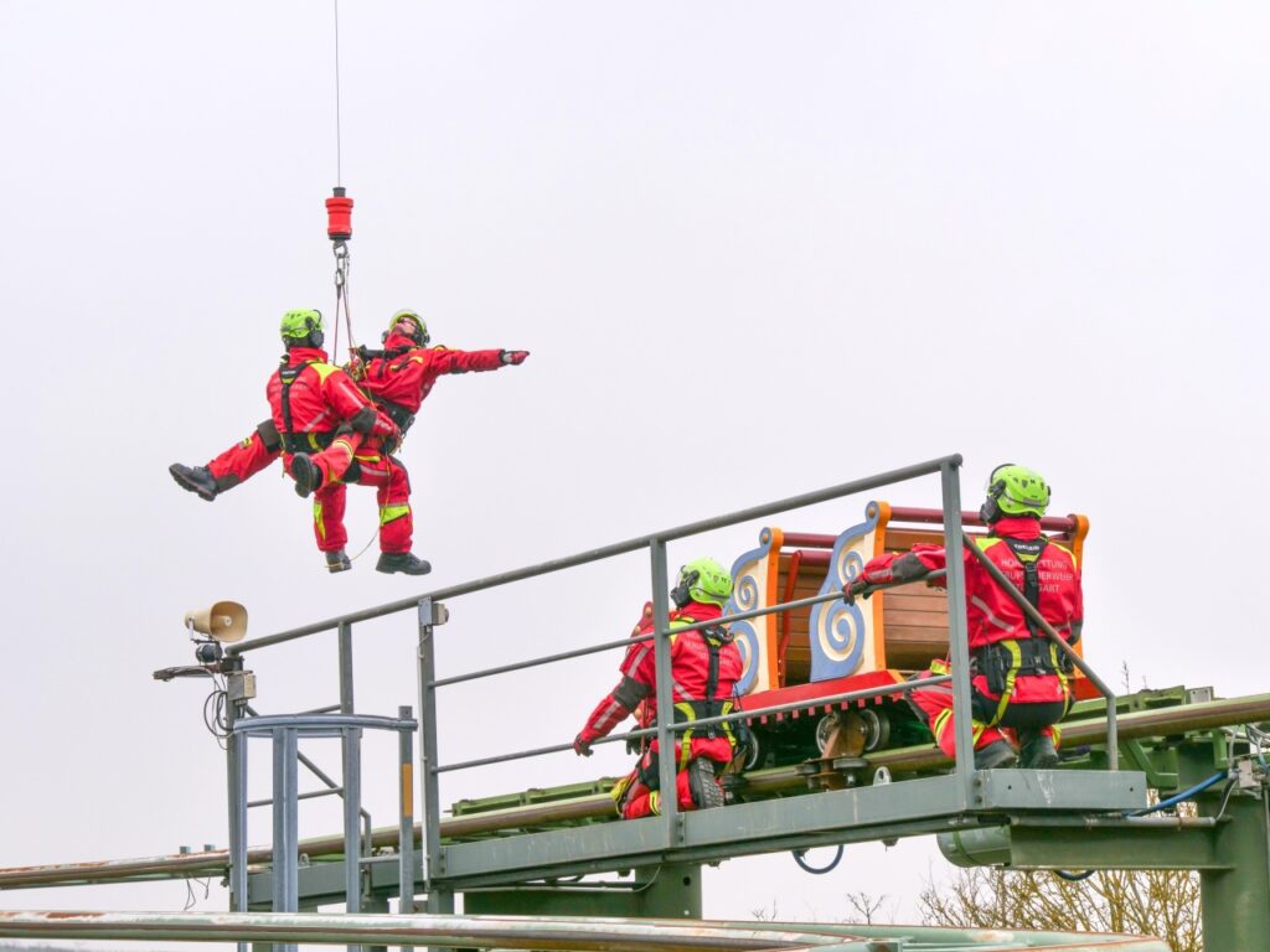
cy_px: 476
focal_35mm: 92
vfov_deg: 16.1
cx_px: 635
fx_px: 3375
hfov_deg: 21.3
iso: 200
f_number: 7.1
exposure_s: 1/400
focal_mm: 46
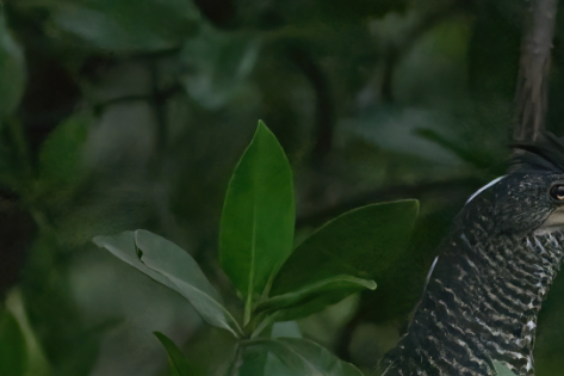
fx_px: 35784
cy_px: 660
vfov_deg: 0.6
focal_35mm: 2285
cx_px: 447
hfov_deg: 0.9
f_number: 6.3
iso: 25600
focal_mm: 600
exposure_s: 1/4000
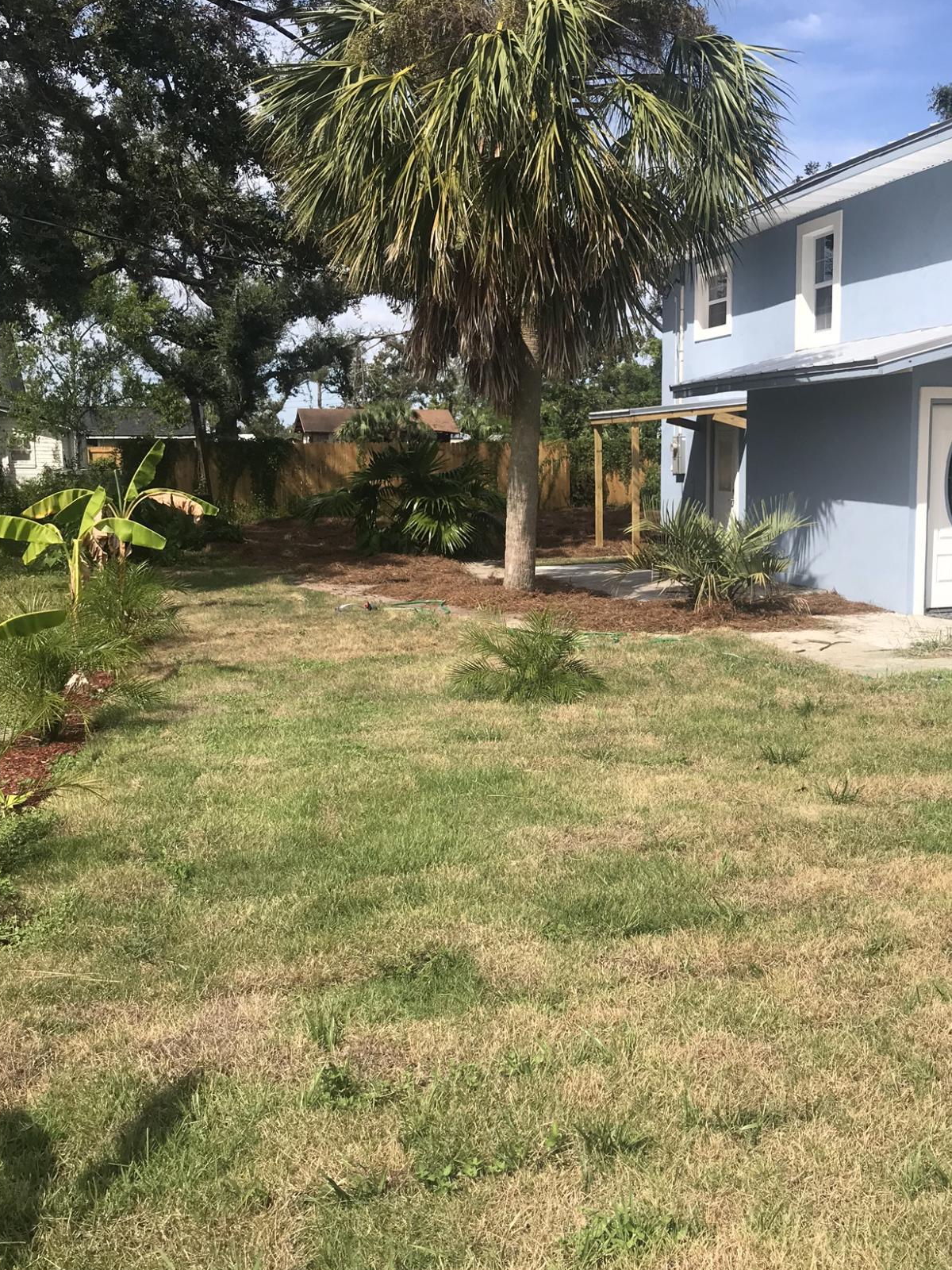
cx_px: 570
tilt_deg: -8.5
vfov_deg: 52.6
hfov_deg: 40.5
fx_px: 1283
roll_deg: +0.7
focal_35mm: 35
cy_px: 664
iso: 20
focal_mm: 3.99
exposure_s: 1/2519
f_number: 1.8
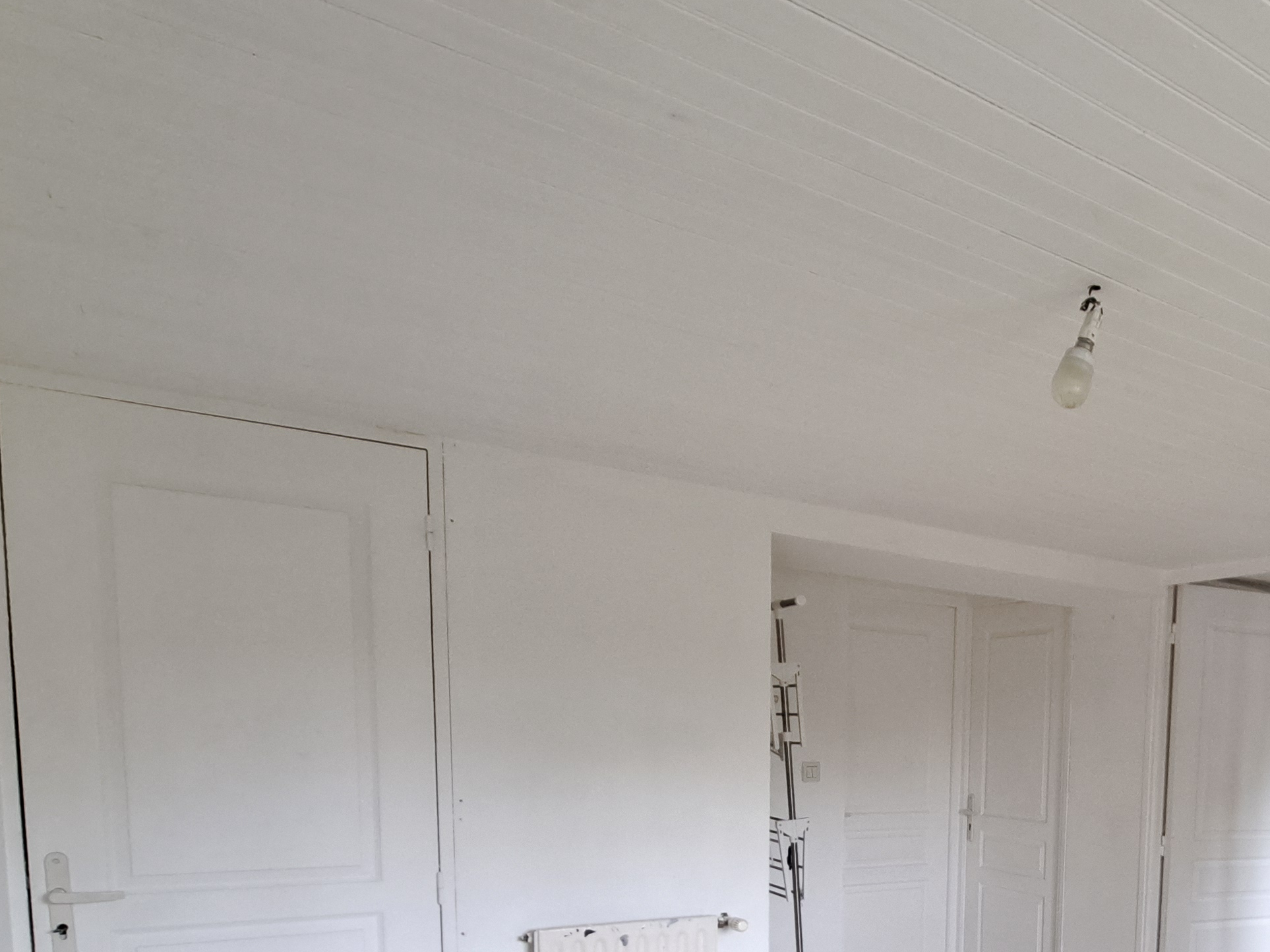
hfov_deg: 59.8
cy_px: 855
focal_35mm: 27
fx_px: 990
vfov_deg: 46.4
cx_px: 1029
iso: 250
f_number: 2.2
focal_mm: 1.74
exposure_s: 1/50
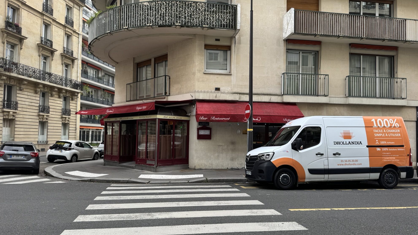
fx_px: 299
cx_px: 213
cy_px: 125
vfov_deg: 42.9
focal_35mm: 27
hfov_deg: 69.8
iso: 80
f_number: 1.78
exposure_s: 1/499
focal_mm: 6.76
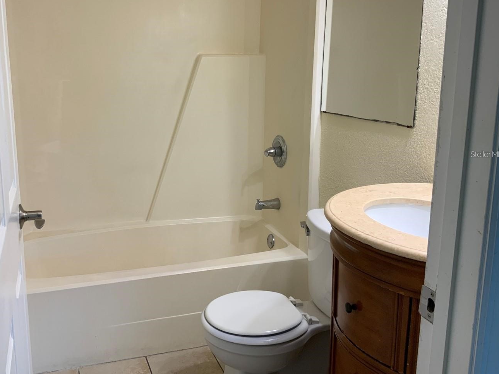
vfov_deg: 39.5
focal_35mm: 36
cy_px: 154
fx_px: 519
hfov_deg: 51.0
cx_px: 197
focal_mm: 3
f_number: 1.8
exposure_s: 1/60
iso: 40
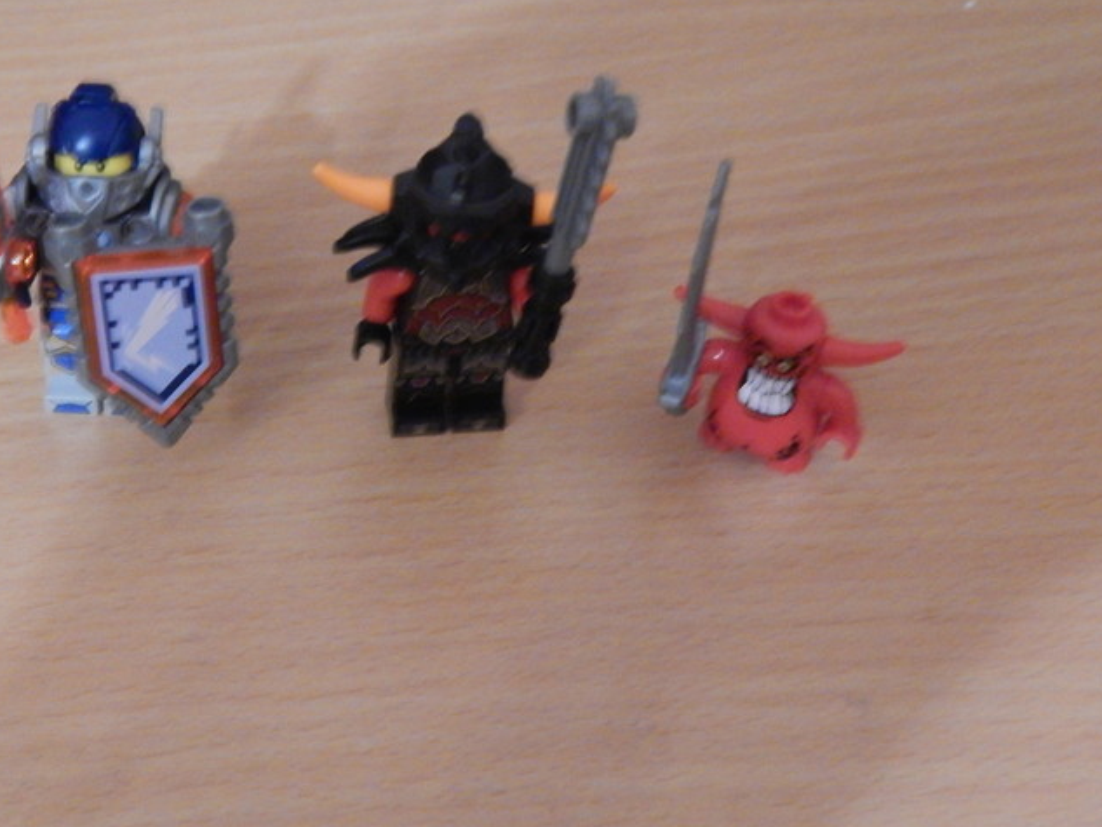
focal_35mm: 54
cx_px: 374
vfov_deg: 27.0
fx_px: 1719
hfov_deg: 35.2
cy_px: 384
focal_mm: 6.8
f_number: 3.4
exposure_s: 1/2
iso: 800
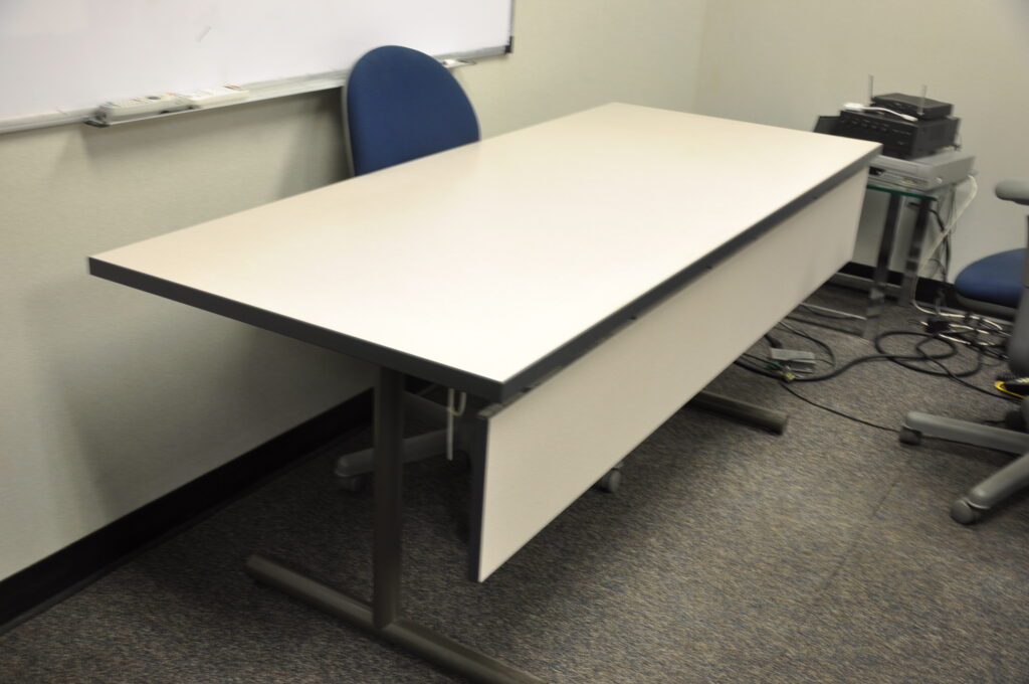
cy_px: 342
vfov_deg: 34.1
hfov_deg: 49.6
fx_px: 1113
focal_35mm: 39
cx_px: 514
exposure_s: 1/6
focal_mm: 26
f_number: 4
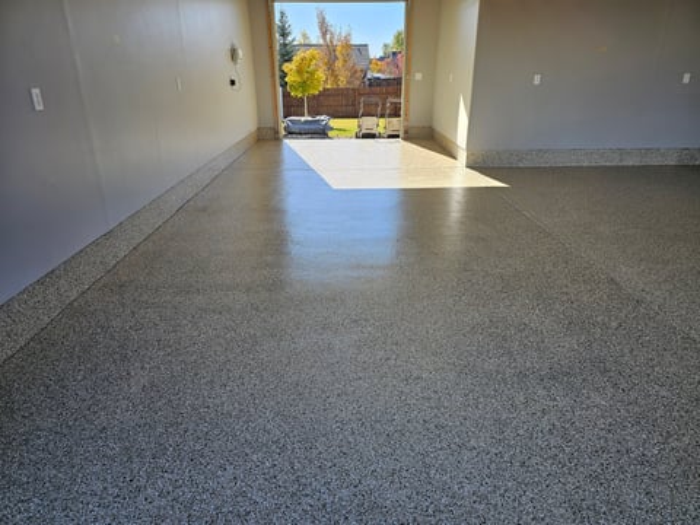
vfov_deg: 58.9
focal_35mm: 23
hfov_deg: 73.9
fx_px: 465
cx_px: 350
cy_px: 262
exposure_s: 1/189
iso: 10
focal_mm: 6.3
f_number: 1.7
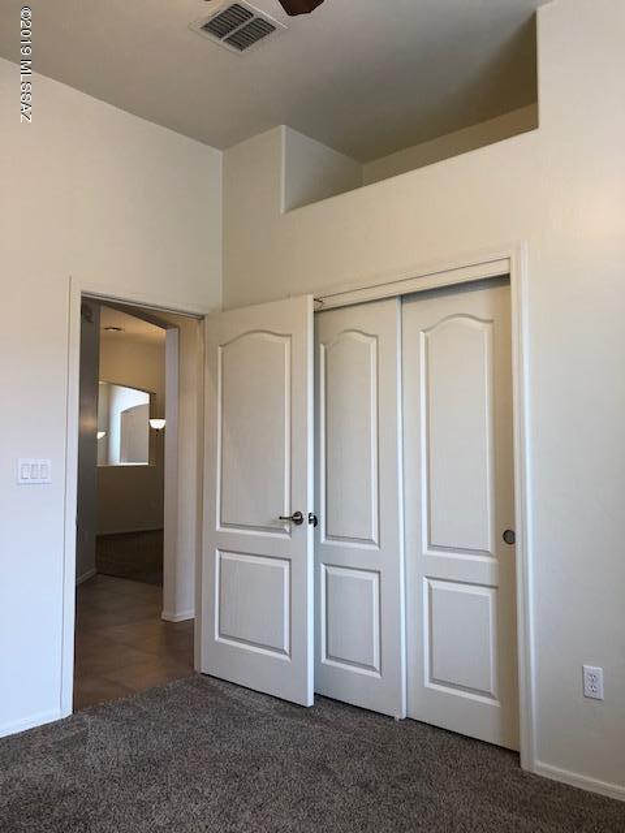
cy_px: 416
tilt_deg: +3.4
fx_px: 674
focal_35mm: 28
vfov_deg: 63.4
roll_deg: +0.4
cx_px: 312
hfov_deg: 49.7
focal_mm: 3.99
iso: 32
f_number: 1.8
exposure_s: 1/30
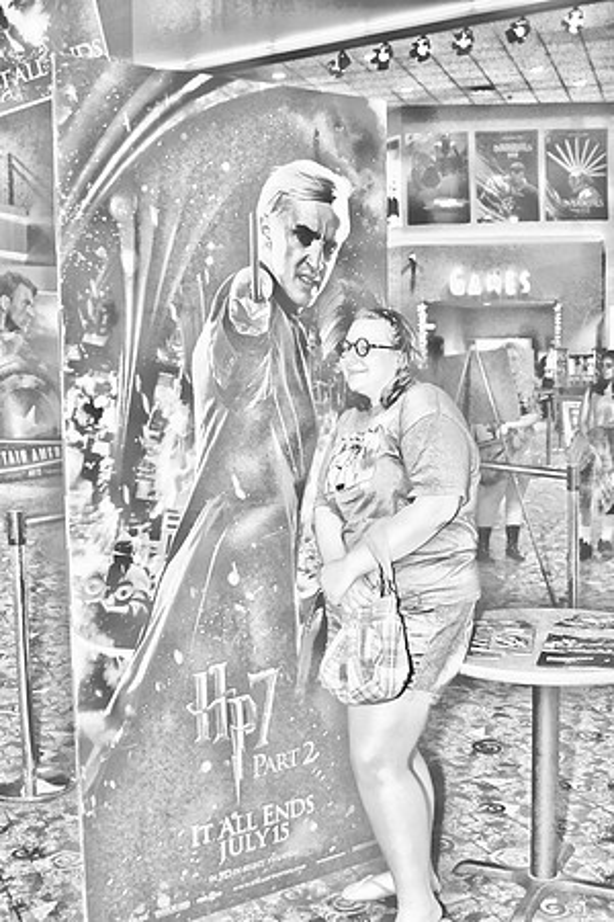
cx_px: 307
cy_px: 461
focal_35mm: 42
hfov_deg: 31.9
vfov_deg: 46.4
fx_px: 1074
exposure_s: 1/60
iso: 800
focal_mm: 28
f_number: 2.8
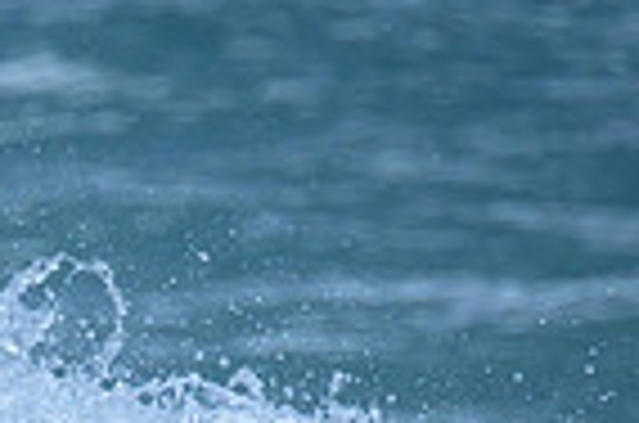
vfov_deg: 0.5
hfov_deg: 0.8
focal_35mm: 2622
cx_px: -277
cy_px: 539
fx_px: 46436
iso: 800
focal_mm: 560
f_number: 8
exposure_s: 1/2000
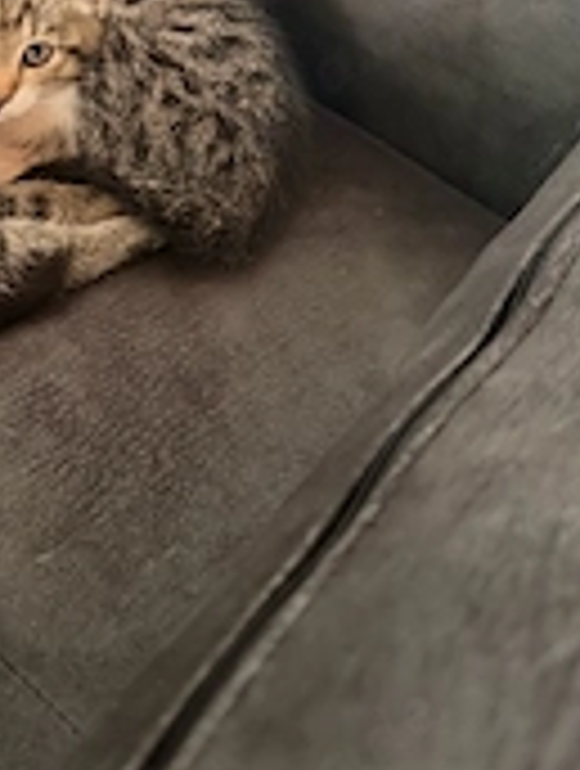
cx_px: 58
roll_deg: -11.5
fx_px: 1246
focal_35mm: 56
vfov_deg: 33.2
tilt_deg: -39.8
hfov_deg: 25.4
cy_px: 140
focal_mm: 6.76
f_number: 1.78
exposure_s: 1/34
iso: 1000
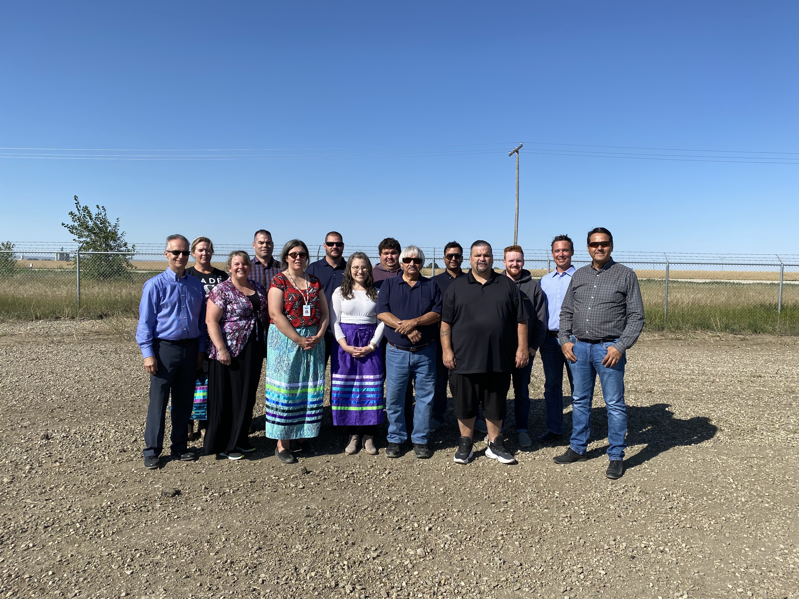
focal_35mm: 26
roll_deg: -1.6
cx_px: 400
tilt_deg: -3.1
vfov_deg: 53.1
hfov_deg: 67.3
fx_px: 600
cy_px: 300
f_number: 1.8
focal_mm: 4.25
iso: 32
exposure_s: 1/3497
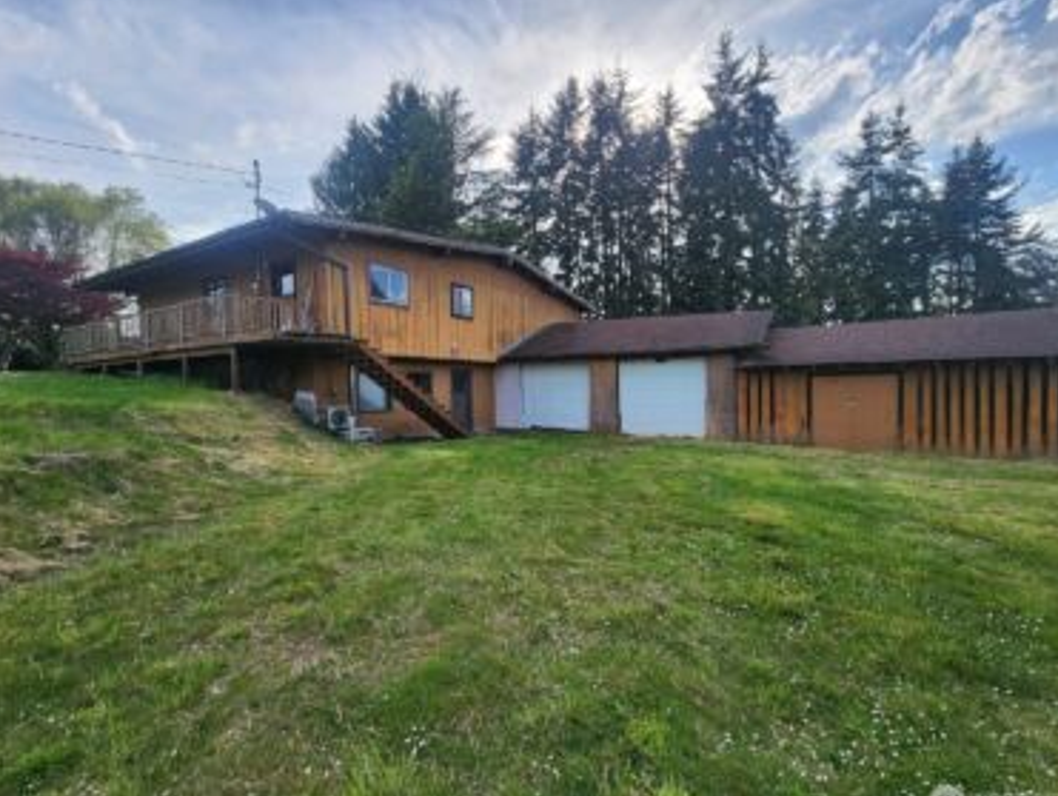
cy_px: 405
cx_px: 542
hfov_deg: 102.0
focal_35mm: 14
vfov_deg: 85.8
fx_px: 428
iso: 50
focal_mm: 2.2
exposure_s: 1/1245
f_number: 2.2
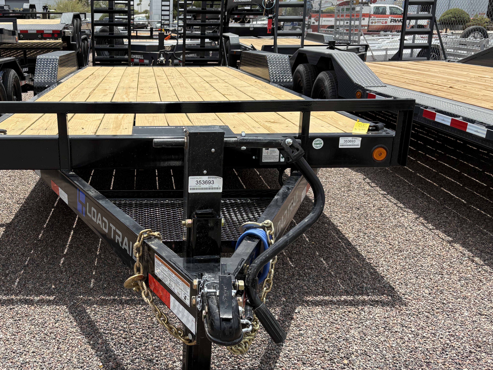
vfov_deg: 38.7
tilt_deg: -18.9
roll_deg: +0.4
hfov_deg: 48.9
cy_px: 188
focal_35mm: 37
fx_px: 527
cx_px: 149
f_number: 1.6
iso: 50
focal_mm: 5.96
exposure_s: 1/3448
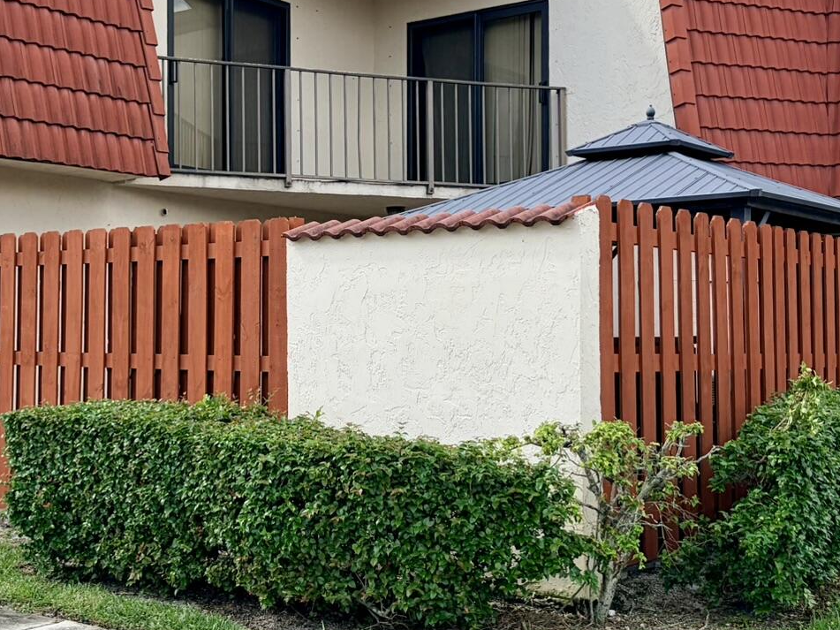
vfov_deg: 26.1
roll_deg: +0.7
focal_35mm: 56
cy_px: 285
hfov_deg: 34.2
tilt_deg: +2.8
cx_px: 337
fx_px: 1359
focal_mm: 5.96
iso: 64
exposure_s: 1/2865
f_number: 1.6
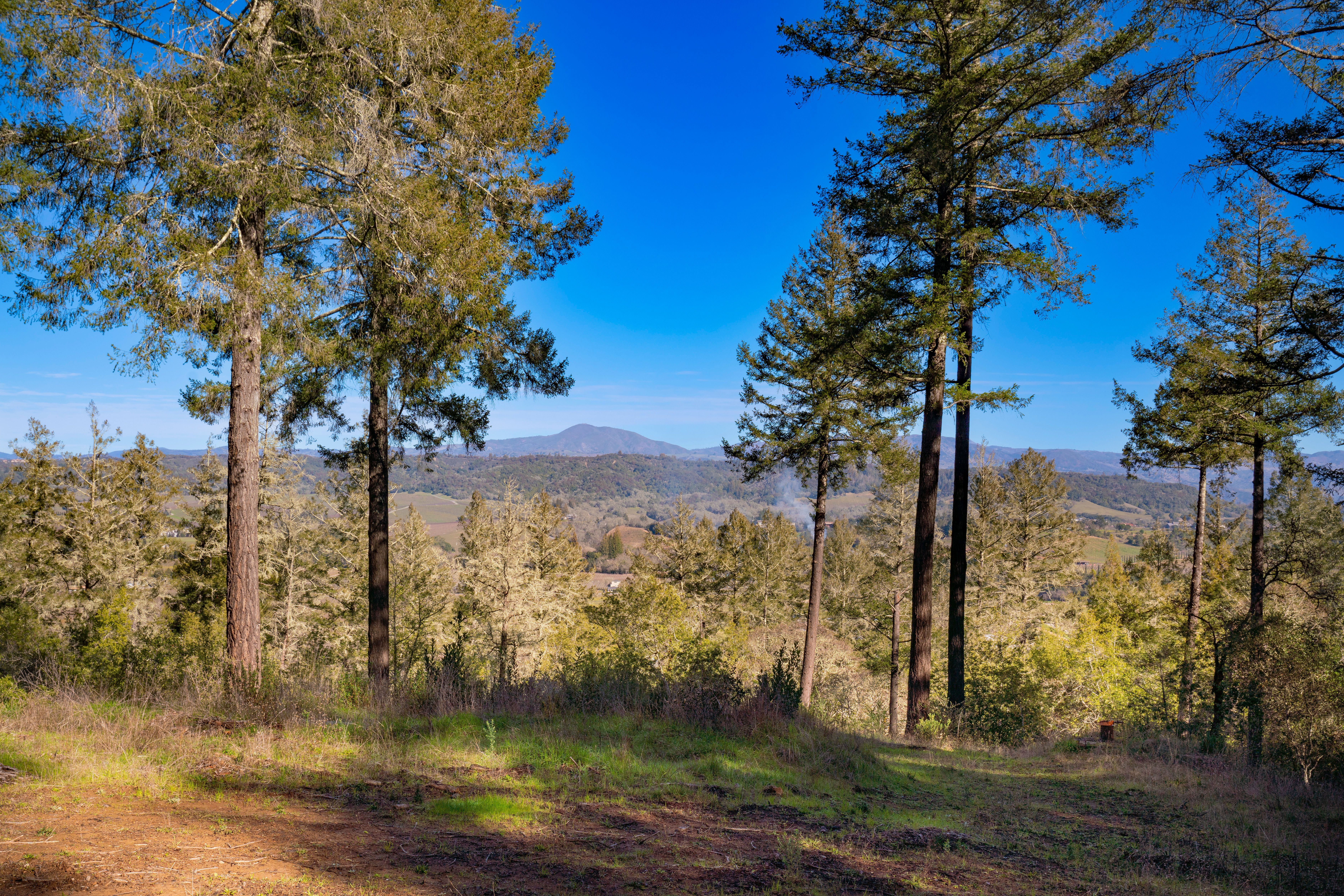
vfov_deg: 36.9
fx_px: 1344
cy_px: 472
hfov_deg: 53.1
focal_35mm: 36
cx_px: 644
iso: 100
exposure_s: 1/125
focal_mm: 34
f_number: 11
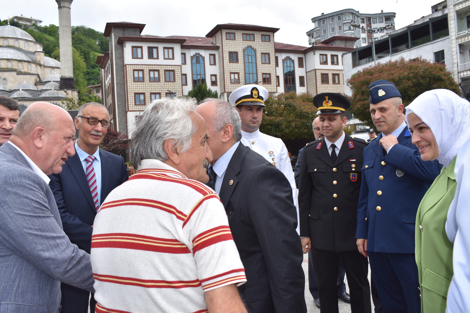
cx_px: 235
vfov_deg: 41.7
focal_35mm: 32
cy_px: 156
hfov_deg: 59.5
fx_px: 411
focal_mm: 21
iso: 100
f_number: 7.1
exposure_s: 1/200
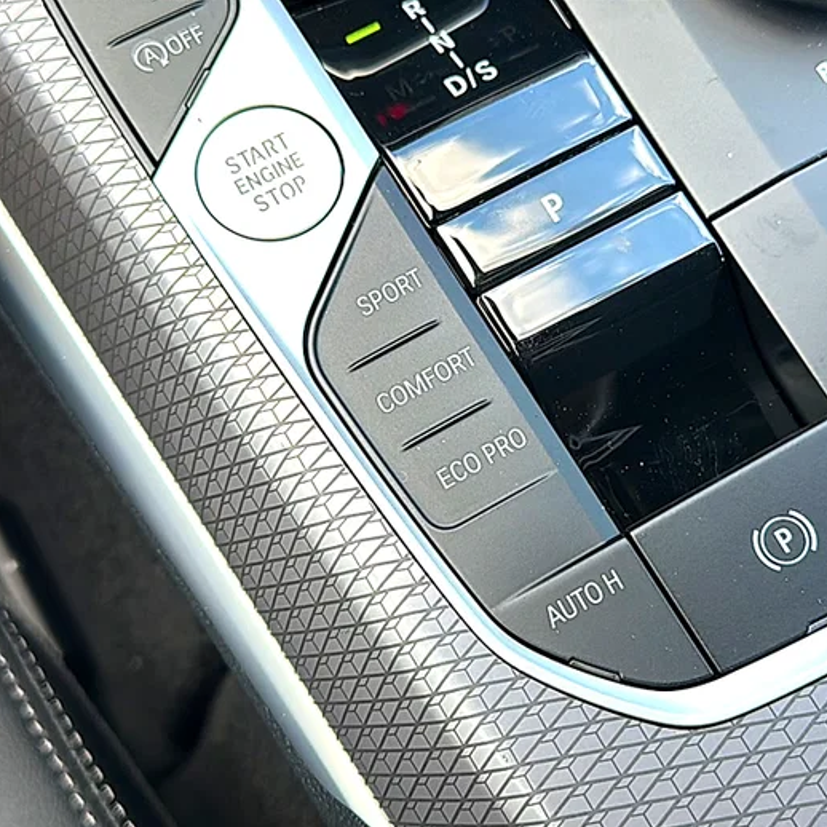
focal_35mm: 43
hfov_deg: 39.0
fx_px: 1162
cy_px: 417
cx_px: 503
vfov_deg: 39.2
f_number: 1.78
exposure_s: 1/153
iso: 64
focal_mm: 6.86
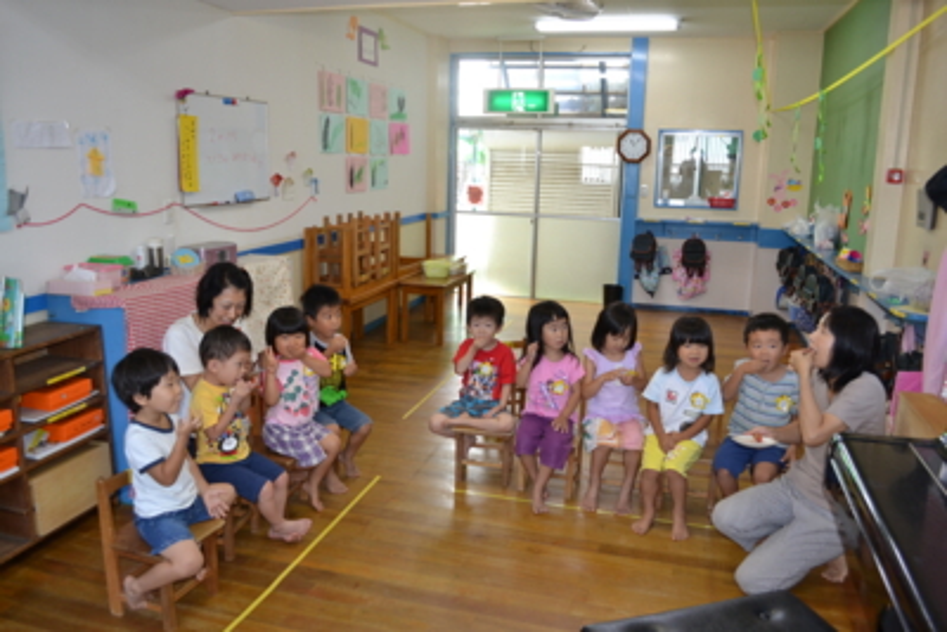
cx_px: 474
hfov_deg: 67.4
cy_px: 316
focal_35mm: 27
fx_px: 710
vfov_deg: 48.0
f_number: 4
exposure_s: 1/80
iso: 400
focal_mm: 18
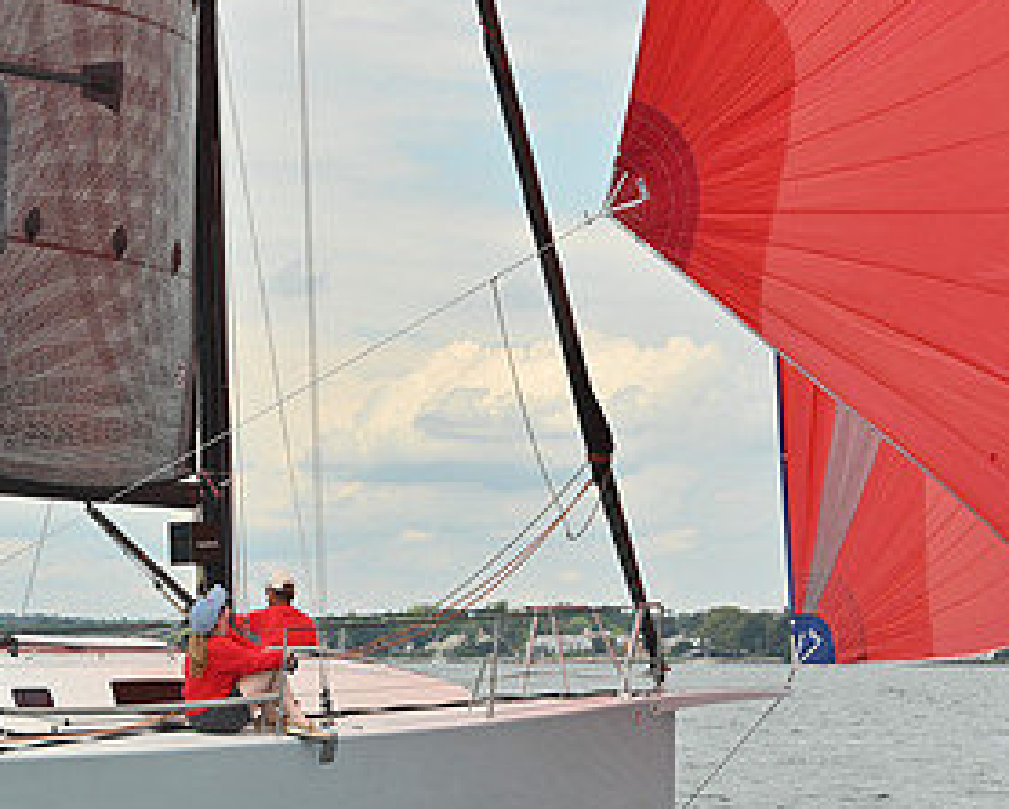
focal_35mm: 137
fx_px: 4095
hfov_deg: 13.9
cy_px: 597
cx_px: 25
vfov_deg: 11.3
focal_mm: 70
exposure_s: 1/1250
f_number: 6.3
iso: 320
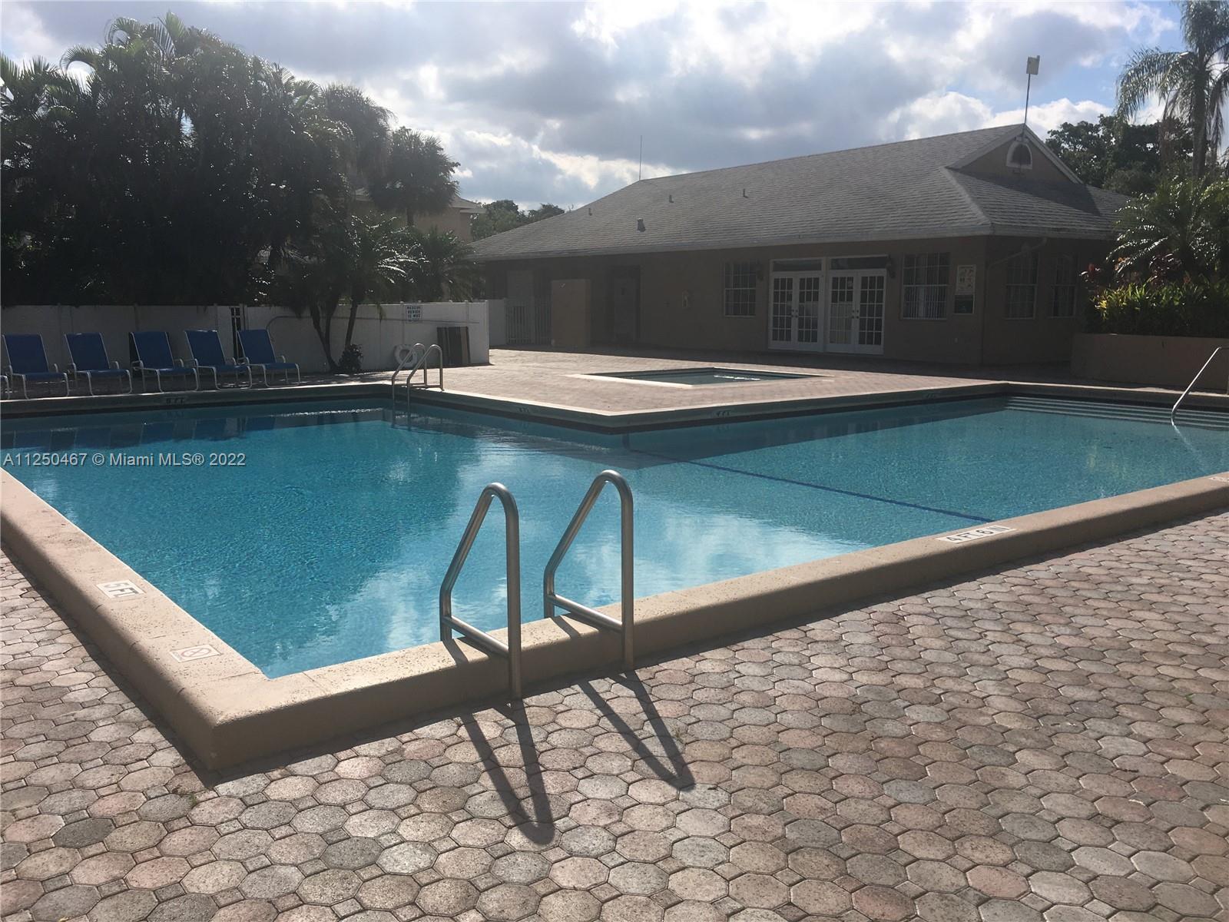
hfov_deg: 61.7
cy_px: 461
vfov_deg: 48.2
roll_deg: -0.2
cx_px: 614
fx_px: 1030
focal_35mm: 29
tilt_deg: -6.9
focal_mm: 4.15
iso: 25
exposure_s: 1/3077
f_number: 2.2
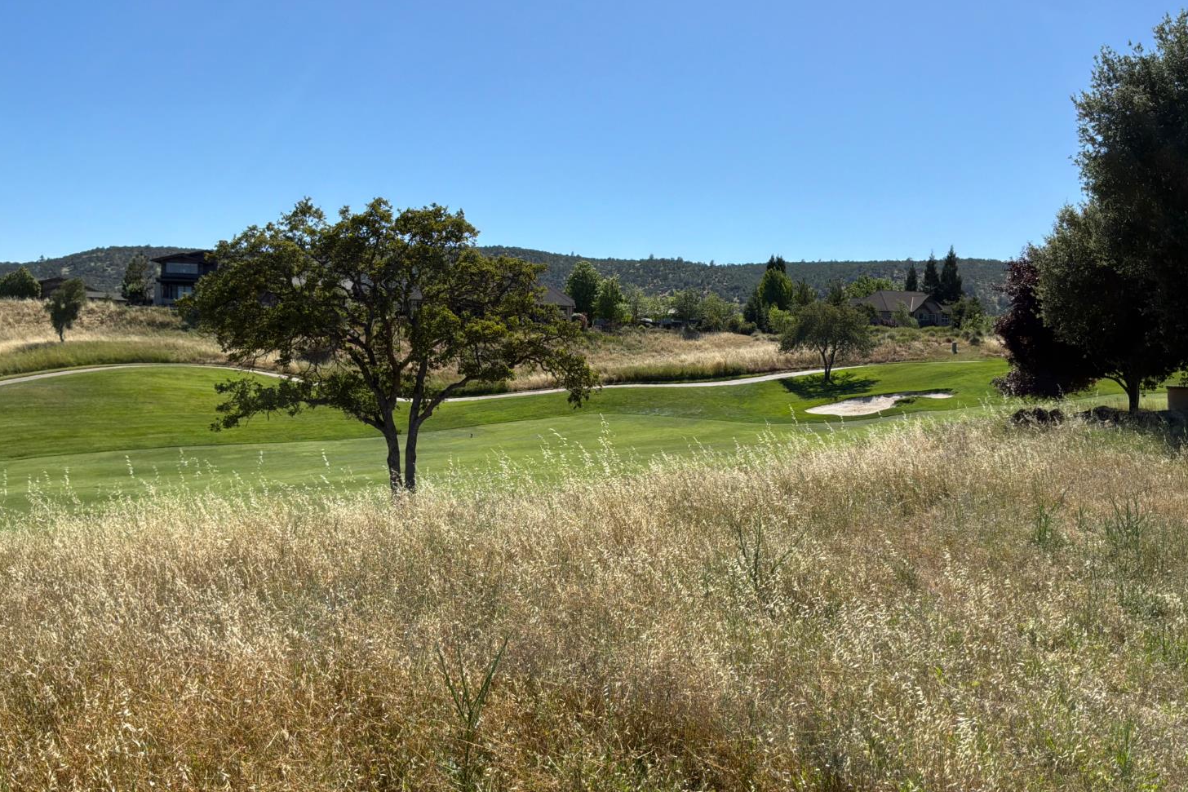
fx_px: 990
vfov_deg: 43.6
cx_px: 594
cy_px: 429
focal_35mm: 30
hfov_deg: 61.9
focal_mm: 3
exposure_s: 1/2427
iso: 25
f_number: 1.8
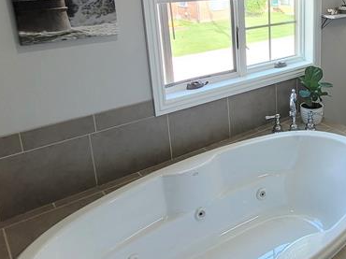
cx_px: 310
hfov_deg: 46.4
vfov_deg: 38.8
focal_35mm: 36
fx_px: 360
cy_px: 72
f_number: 2.2
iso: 64
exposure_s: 1/60
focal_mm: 1.74
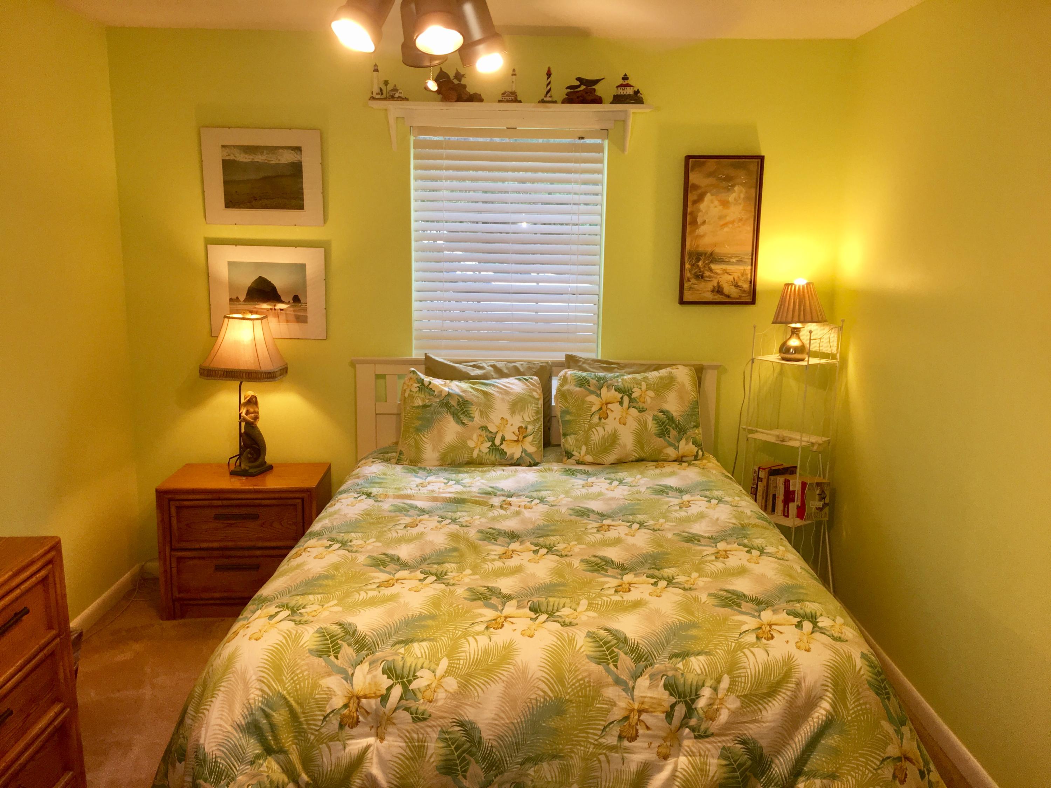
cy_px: 394
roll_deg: -0.6
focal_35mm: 29
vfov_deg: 48.2
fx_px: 880
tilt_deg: -9.3
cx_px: 526
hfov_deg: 61.7
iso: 40
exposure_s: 1/30
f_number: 2.2
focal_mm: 4.15
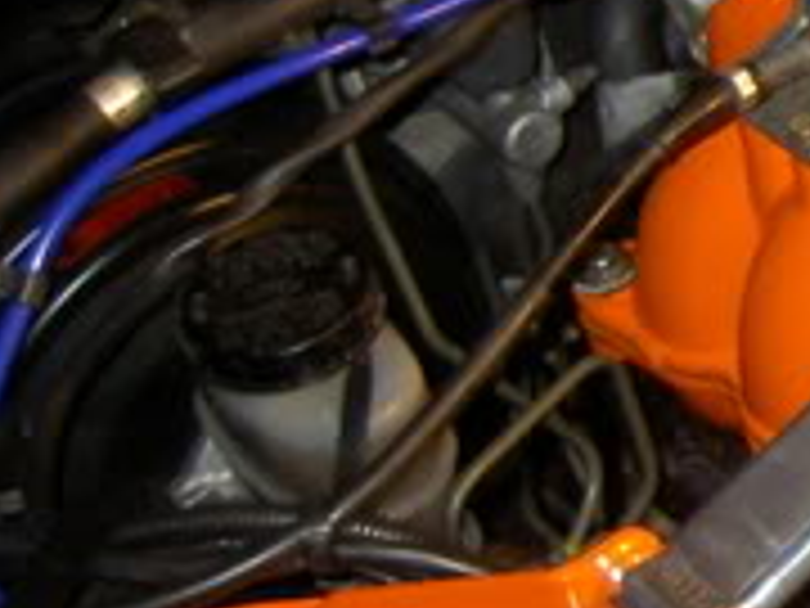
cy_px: 239
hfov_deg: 11.4
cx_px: 1791
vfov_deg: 9.8
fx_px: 3533
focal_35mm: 151
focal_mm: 5.6
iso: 50
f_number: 2.8
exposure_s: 1/60
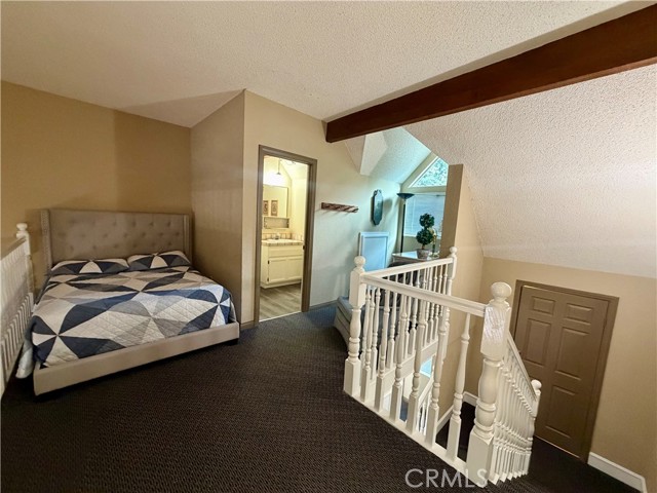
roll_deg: -2.9
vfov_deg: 85.7
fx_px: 266
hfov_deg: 102.1
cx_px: 328
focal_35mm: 14
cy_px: 246
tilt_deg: -6.0
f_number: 2.2
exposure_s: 1/60
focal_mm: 2.22
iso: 640
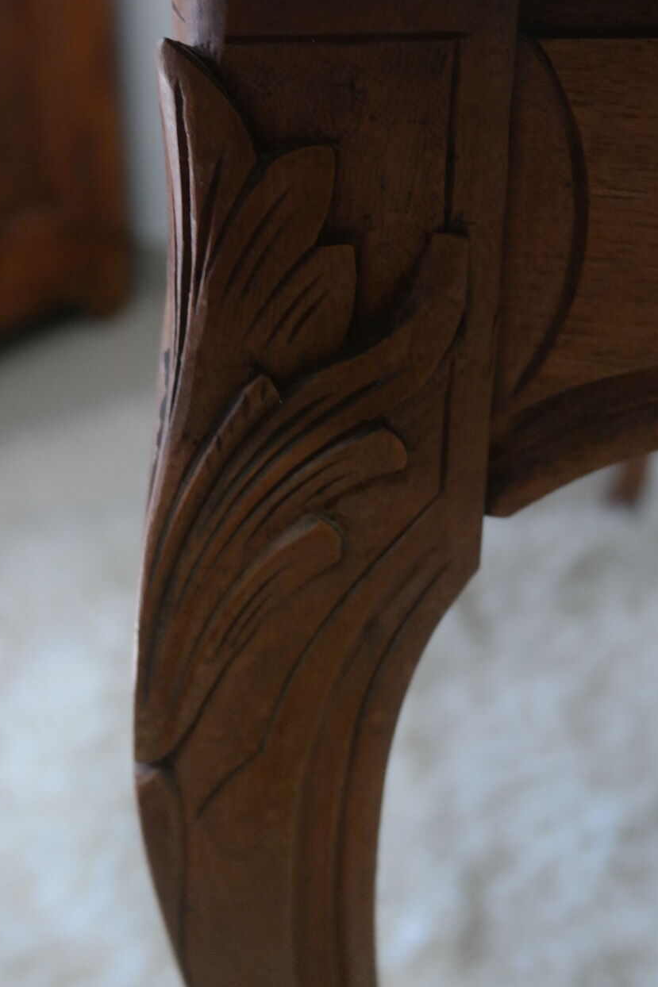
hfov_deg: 27.0
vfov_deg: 39.1
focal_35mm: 50
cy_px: 315
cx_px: 317
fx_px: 1371
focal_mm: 24
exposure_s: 1/50
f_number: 3.5
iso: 1600
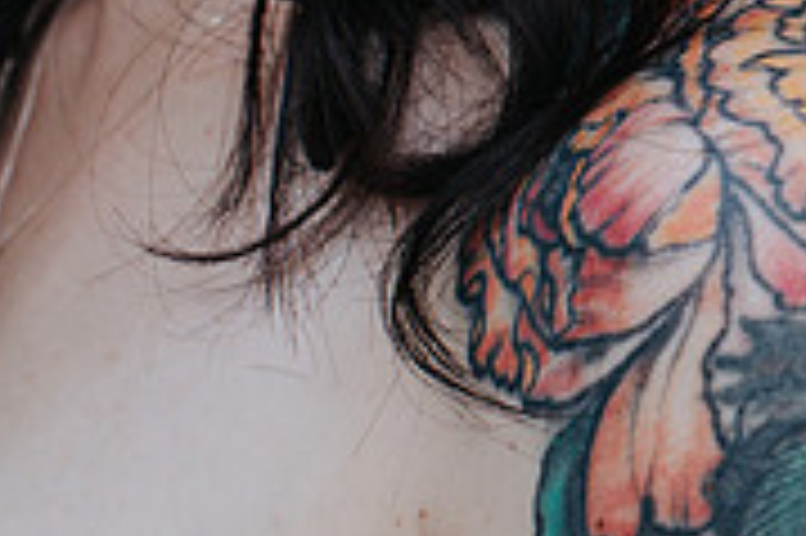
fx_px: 3735
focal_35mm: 167
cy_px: -213
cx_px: 1310
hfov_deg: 11.6
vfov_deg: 8.1
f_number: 3.5
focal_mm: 35
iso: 200
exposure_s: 1/640
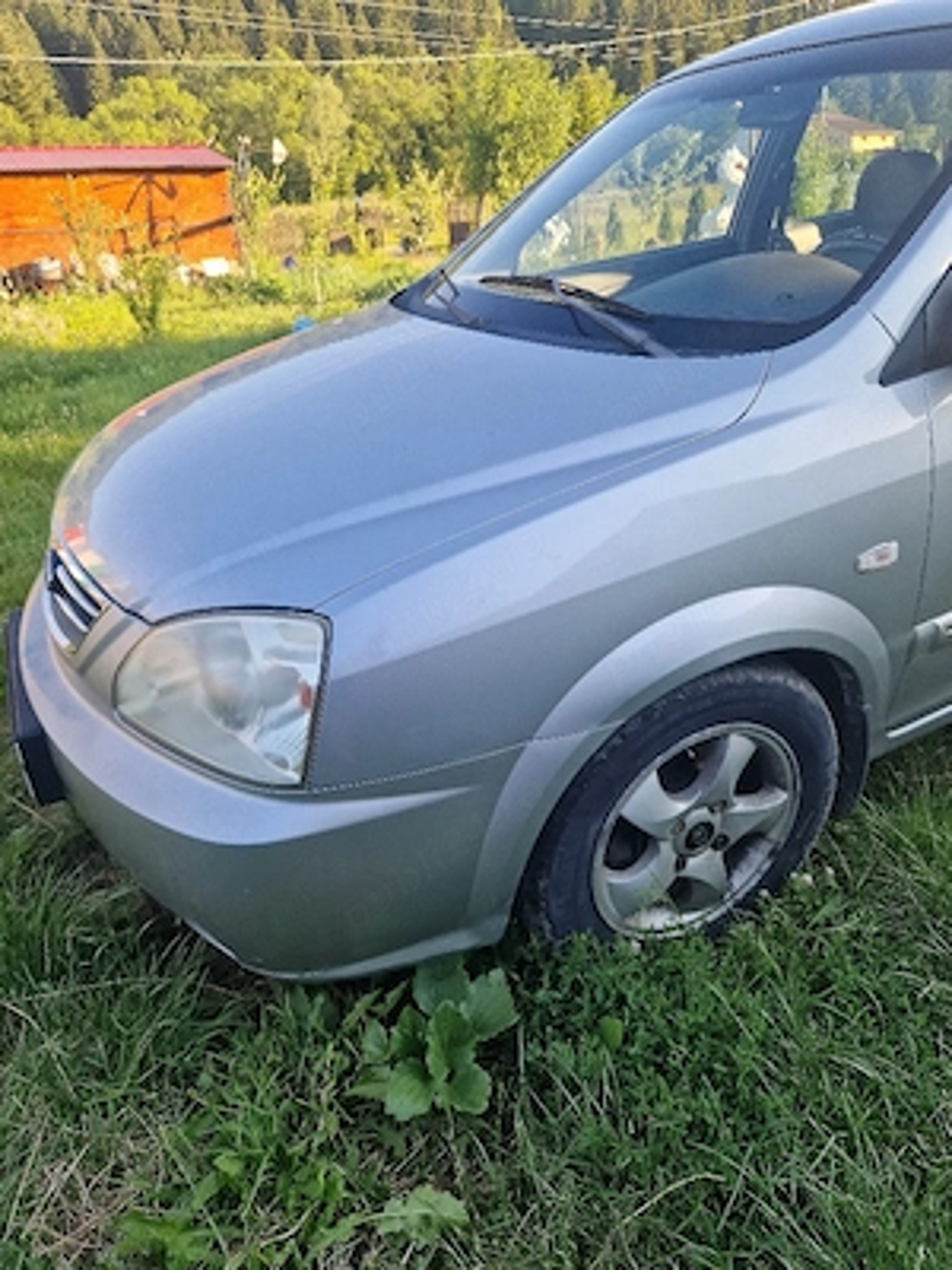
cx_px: 476
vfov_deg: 73.9
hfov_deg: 58.9
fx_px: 843
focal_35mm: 23
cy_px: 635
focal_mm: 5.4
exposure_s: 1/2000
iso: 50
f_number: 1.8
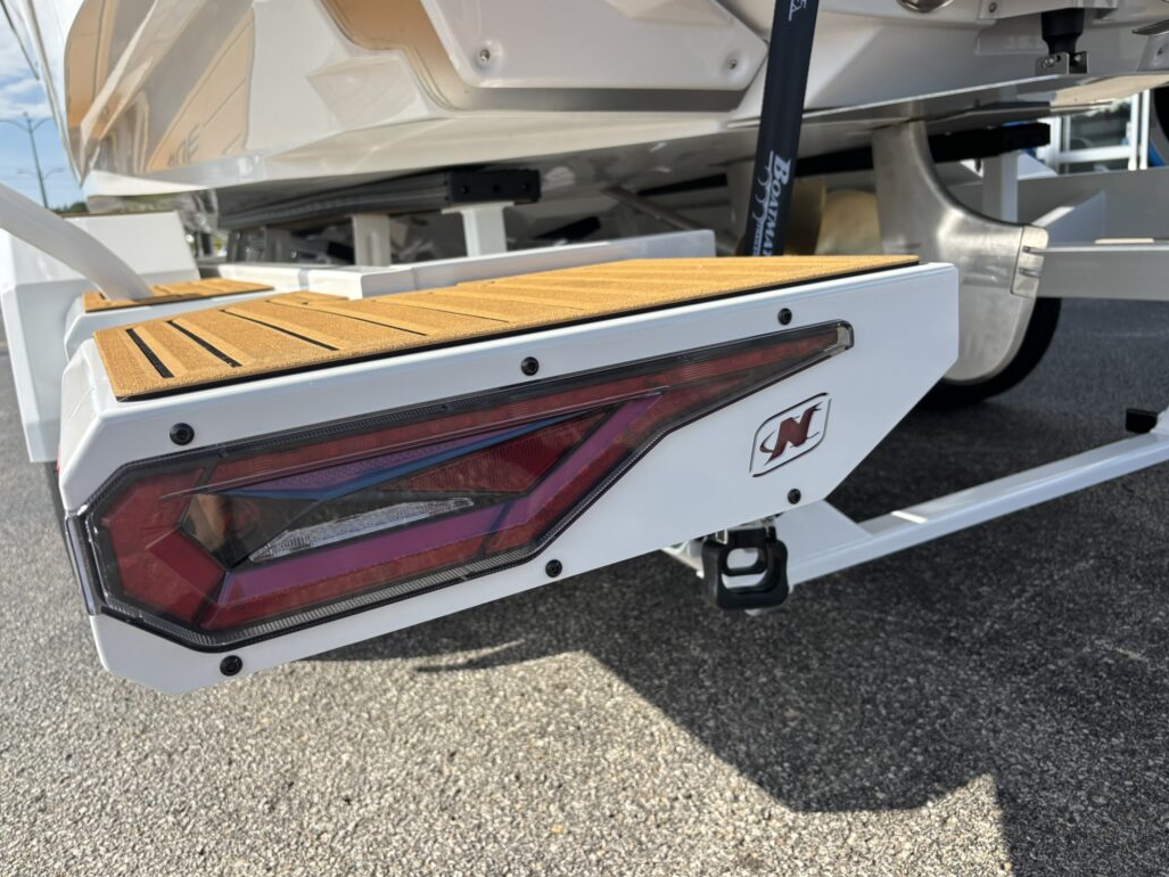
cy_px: 440
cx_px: 570
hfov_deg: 65.3
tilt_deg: -13.9
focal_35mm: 27
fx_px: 912
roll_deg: +3.9
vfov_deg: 51.3
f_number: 1.6
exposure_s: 1/2193
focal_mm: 5.96
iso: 50
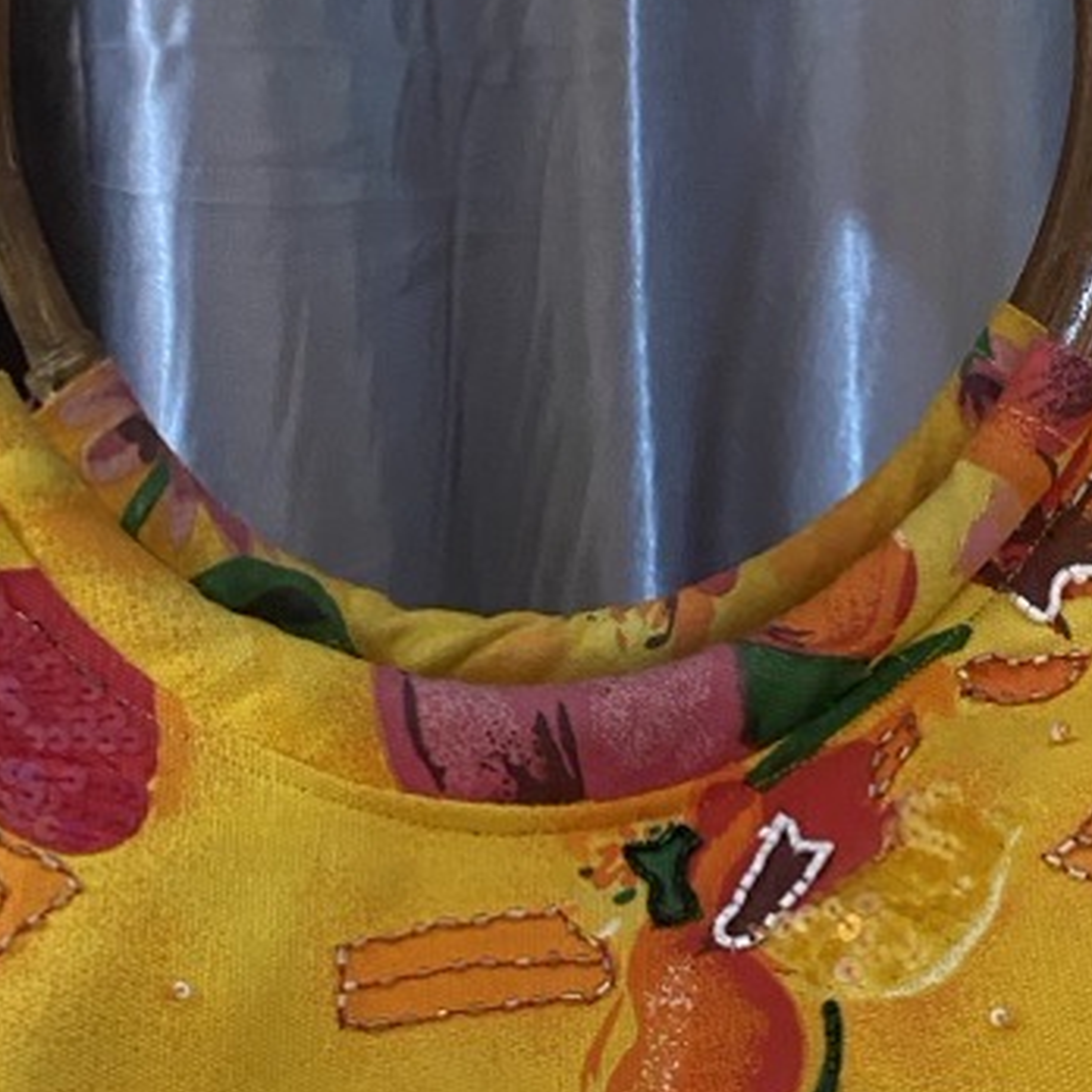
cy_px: 1067
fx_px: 2356
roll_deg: +2.3
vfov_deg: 25.0
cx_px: 640
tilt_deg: -18.6
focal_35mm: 66
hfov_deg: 26.1
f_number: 1.8
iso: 800
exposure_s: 1/25
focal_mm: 4.25
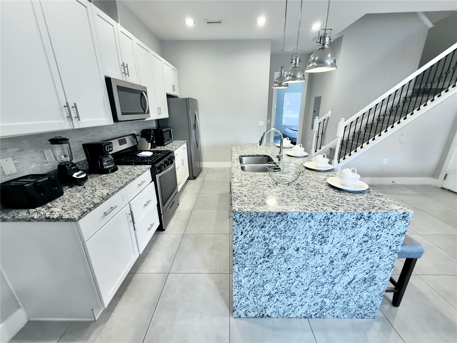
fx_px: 185
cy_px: 172
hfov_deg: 102.1
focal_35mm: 14
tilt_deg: -18.0
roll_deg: +0.9
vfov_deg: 85.7
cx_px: 228
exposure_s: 1/120
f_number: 2.2
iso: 320
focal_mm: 2.22
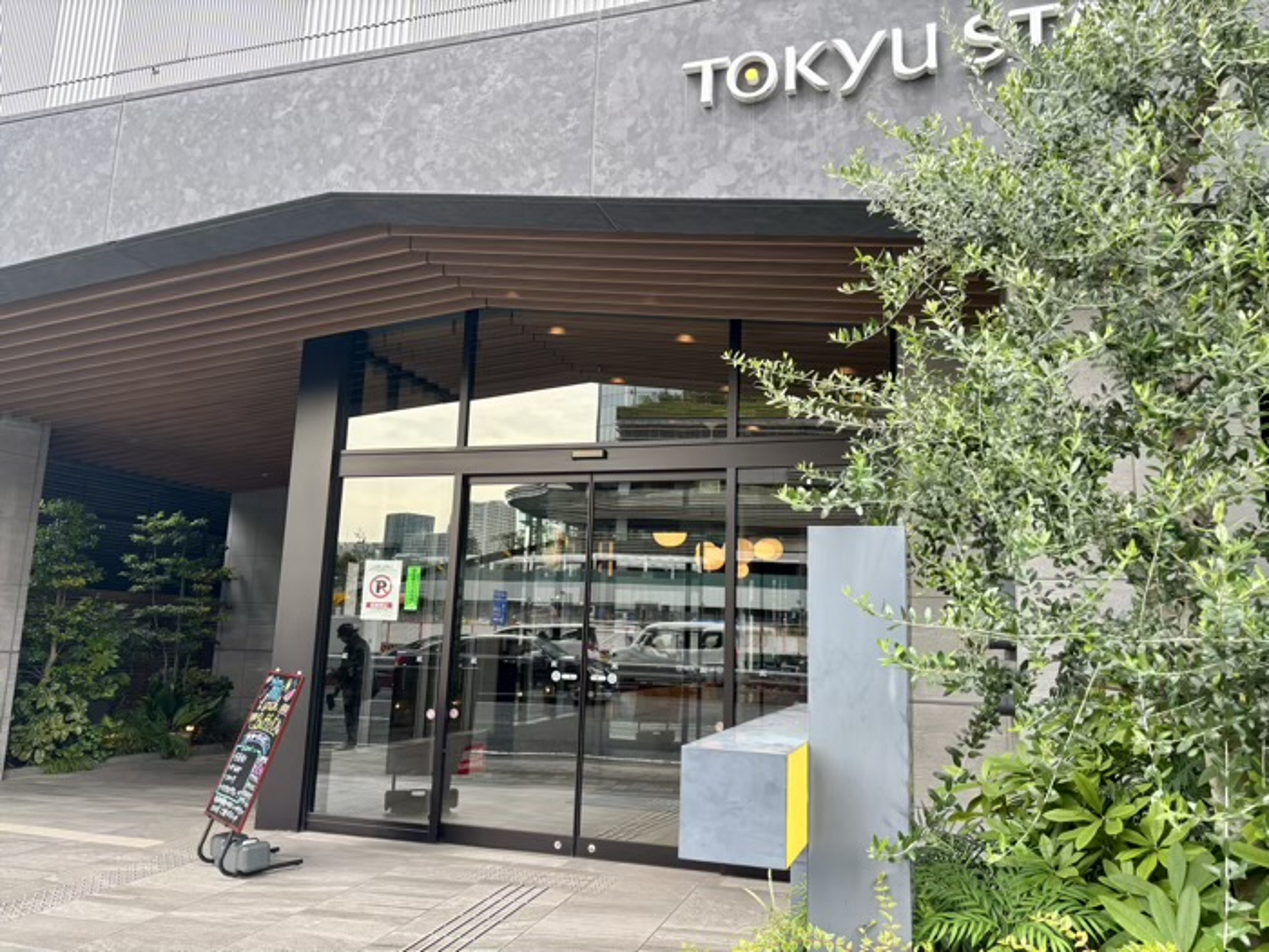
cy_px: 476
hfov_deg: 67.3
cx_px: 634
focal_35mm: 26
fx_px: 953
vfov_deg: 53.1
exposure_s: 1/155
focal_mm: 5.96
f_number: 1.6
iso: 40
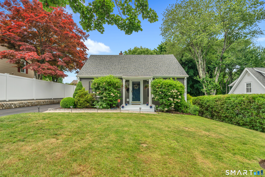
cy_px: 88
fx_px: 118
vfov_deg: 73.7
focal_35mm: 16
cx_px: 132
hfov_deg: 96.7
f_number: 7.1
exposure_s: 1/60
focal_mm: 16
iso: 125
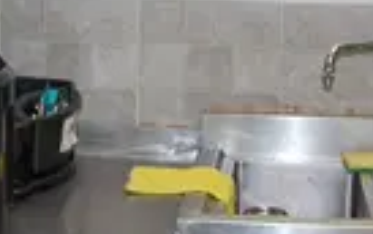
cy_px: 24
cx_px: 210
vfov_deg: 14.6
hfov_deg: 23.3
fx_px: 906
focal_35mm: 89
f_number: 3.8
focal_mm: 20
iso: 400
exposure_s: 1/60
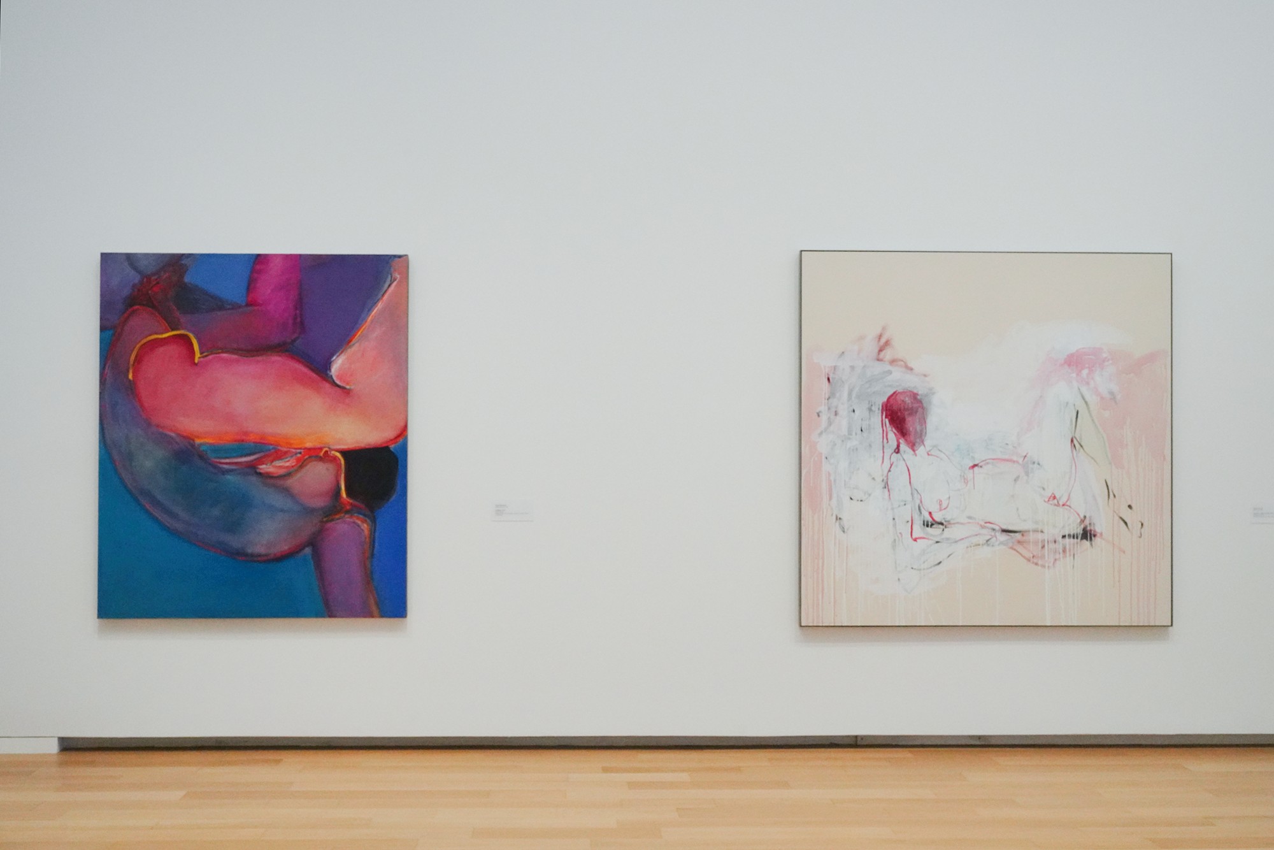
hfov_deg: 49.5
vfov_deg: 34.2
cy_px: 425
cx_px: 637
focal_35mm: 39
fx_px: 1380
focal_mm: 39
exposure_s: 1/100
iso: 6400
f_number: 11
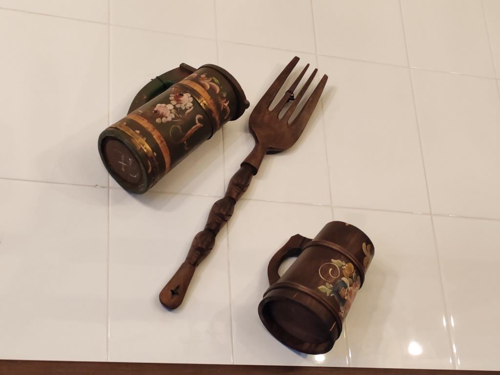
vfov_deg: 21.9
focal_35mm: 67
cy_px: 188
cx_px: 250
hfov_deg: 29.0
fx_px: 968
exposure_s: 1/100
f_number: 1.9
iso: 2500
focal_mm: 6.12
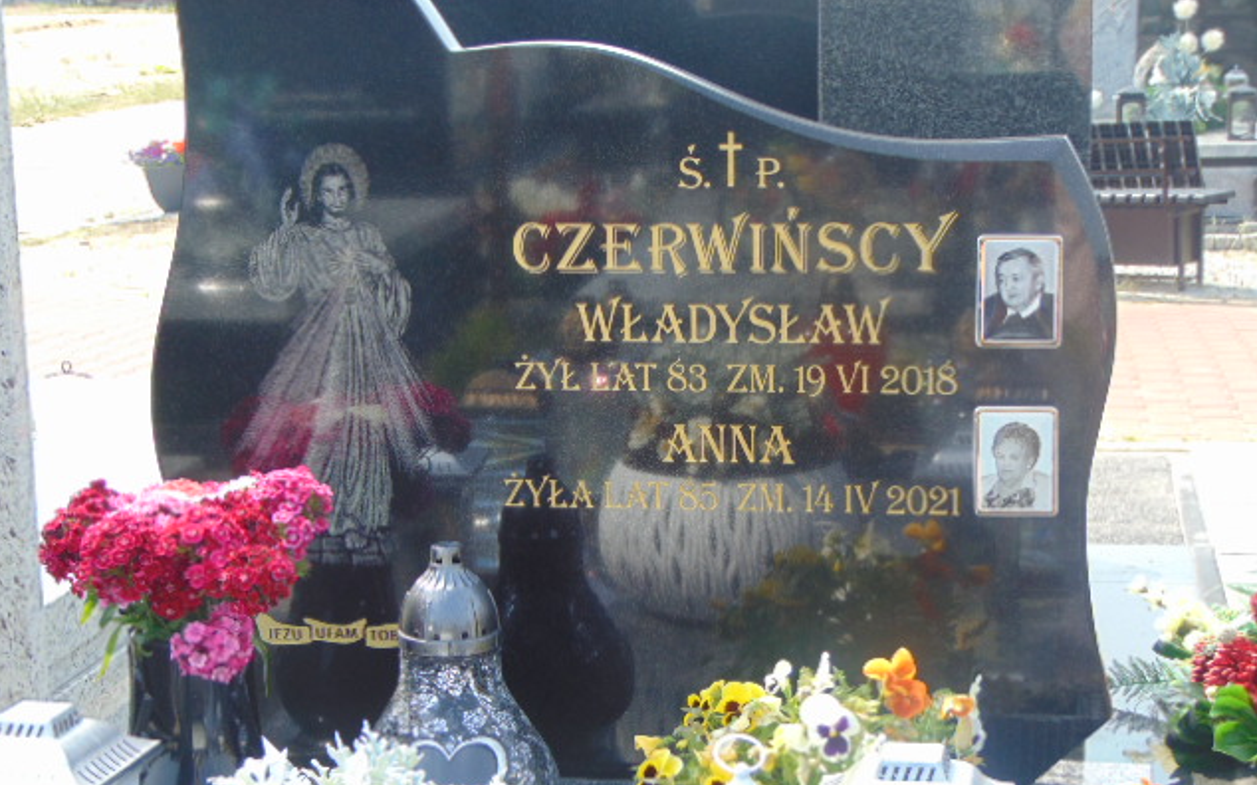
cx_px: 625
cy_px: 444
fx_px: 2603
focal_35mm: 76
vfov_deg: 17.1
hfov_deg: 27.1
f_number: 3.7
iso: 80
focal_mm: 12.8
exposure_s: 1/250
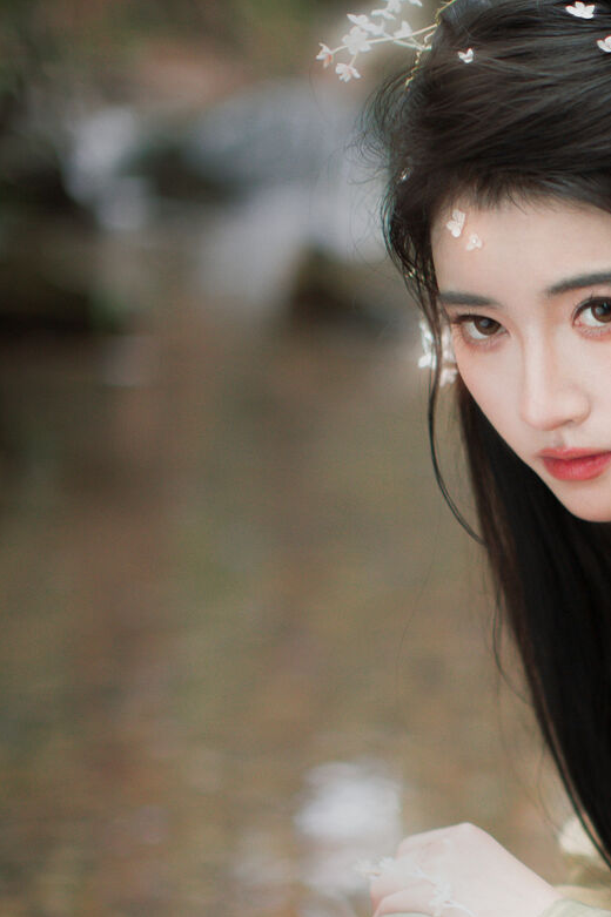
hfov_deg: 11.9
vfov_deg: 17.9
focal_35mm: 113
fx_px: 2879
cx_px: 704
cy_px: 774
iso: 640
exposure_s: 1/80
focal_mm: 50
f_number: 1.4
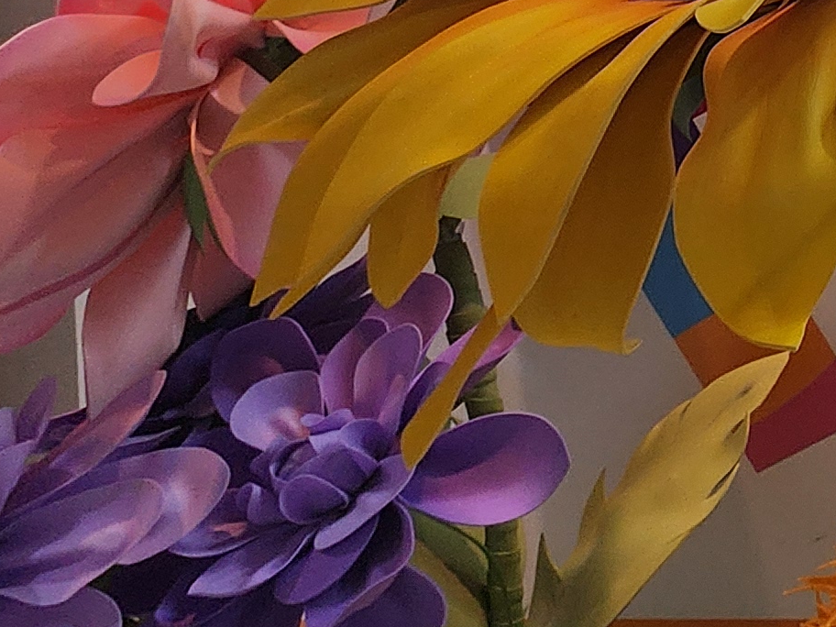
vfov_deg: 20.6
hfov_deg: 19.1
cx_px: 1682
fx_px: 1377
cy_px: -397
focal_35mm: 57
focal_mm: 2.2
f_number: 2.2
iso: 160
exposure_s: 1/60
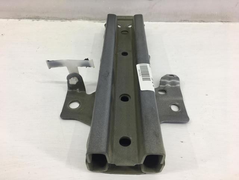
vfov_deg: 48.2
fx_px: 200
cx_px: 120
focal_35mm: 29
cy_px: 90
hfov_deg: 61.7
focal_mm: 4.15
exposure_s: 1/50
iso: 25
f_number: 2.2
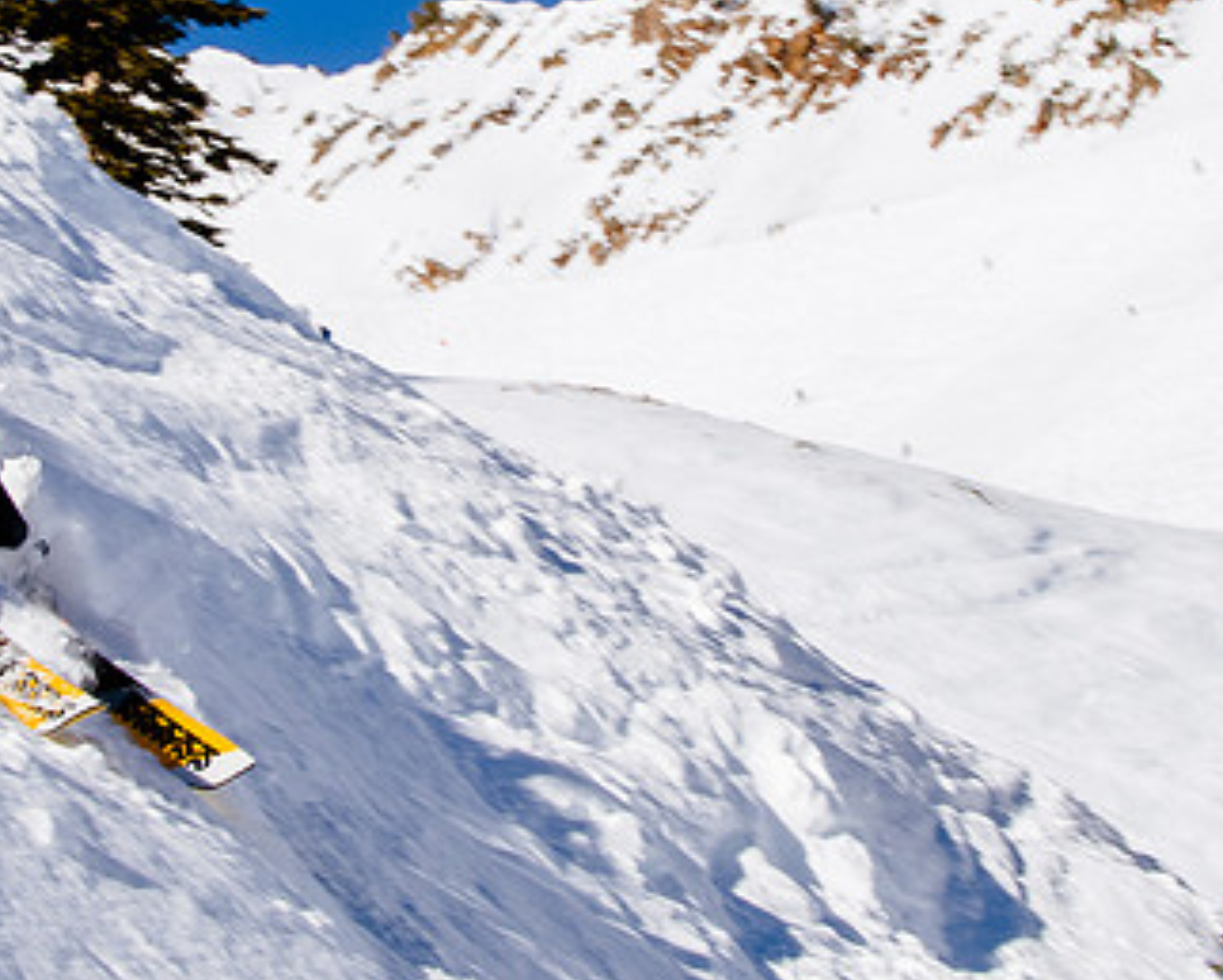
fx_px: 3839
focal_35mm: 106
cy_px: 235
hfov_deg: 18.1
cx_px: 558
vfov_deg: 14.5
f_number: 14
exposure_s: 1/320
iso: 160
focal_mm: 26
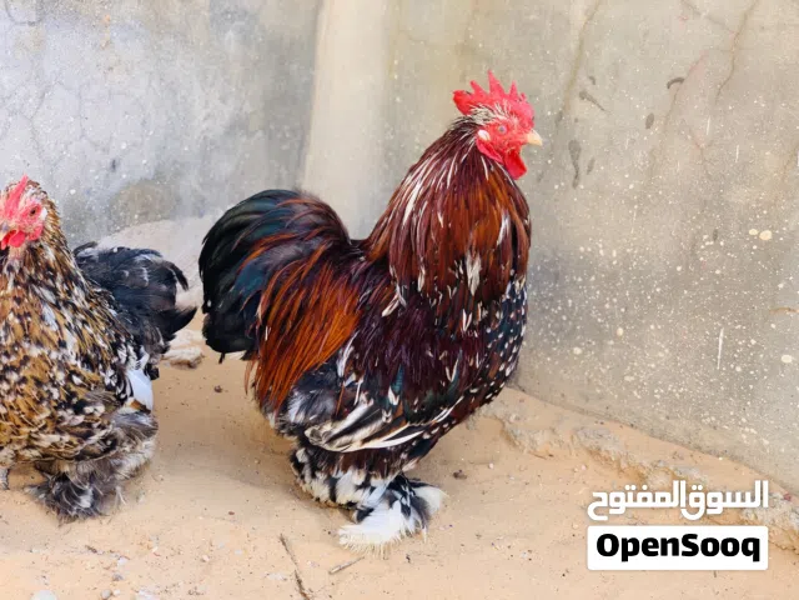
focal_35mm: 52
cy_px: 300
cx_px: 400
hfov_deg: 36.8
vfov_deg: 28.0
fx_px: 1200
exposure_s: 1/122
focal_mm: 6
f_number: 2.4
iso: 25
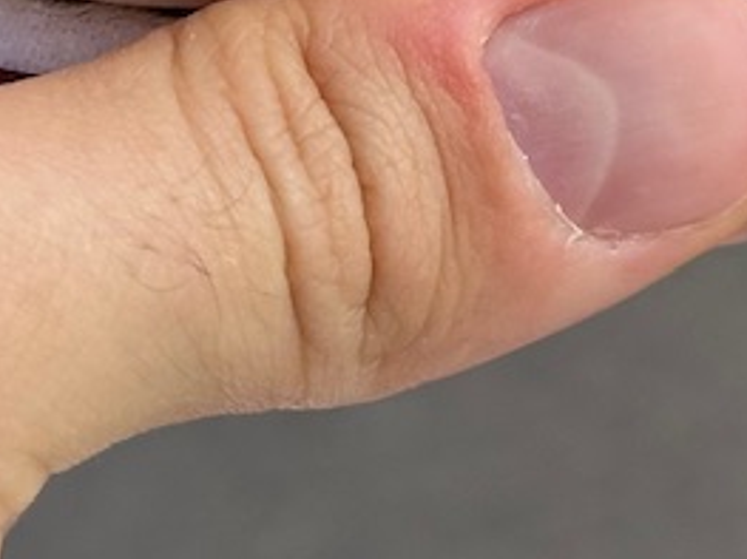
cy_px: -664
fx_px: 5047
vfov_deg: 6.1
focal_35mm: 234
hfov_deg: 8.4
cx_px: 809
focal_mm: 6.86
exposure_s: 1/690
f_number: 1.78
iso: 64
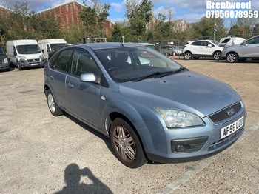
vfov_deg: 53.0
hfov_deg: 67.3
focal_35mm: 26
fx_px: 194
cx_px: 130
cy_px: 97
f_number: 1.6
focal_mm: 4.2
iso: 32
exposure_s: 1/3861
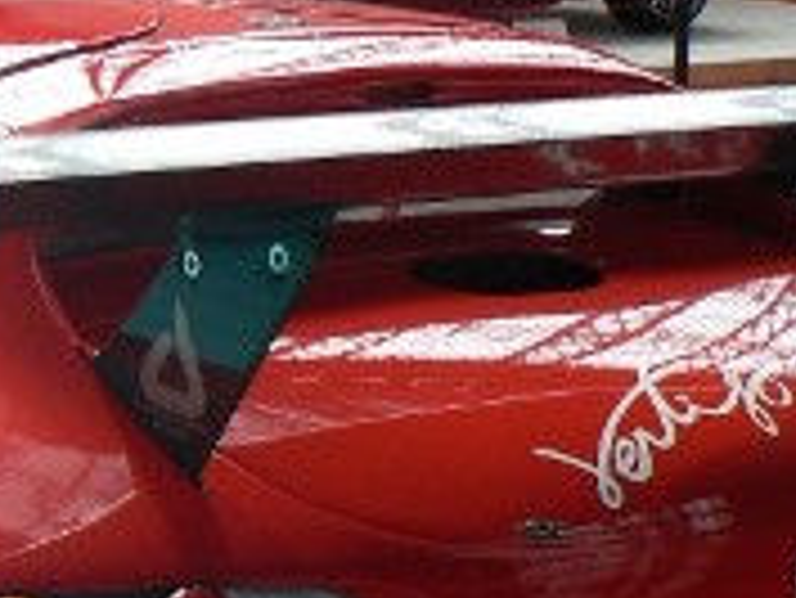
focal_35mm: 129
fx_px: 2968
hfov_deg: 15.1
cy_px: 564
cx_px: 85
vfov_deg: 11.4
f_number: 4
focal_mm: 6
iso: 80
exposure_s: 1/80
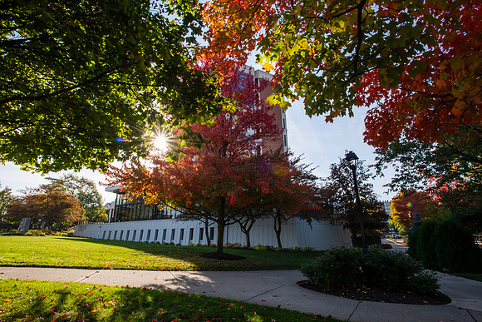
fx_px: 254
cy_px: 161
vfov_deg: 64.6
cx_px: 241
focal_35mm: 19
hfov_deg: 86.9
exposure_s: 1/200
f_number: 20
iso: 800
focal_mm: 19
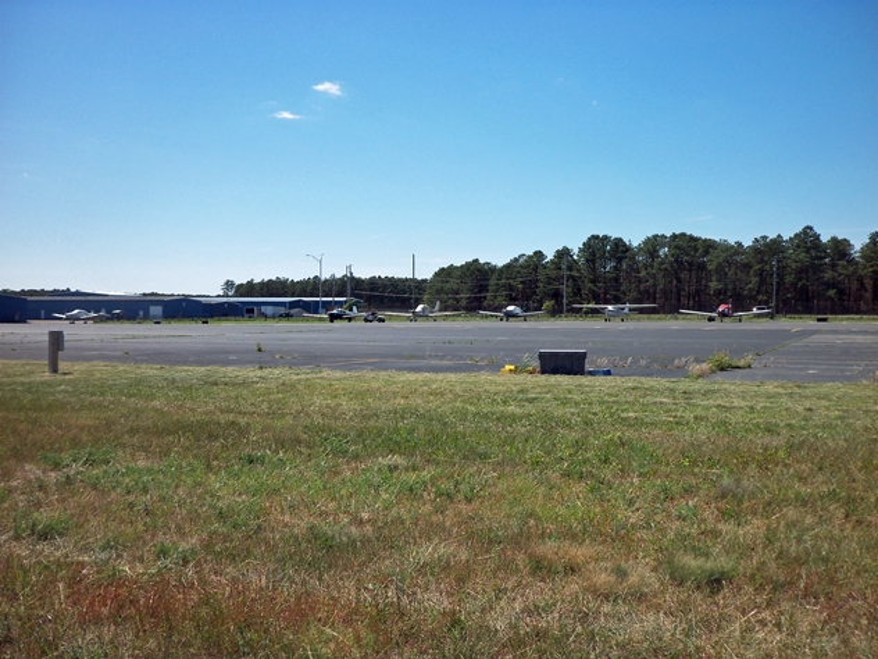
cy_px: 330
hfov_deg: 54.0
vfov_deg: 41.8
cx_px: 439
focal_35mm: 34
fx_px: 862
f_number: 8.8
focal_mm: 5.7
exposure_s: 1/160
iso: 80
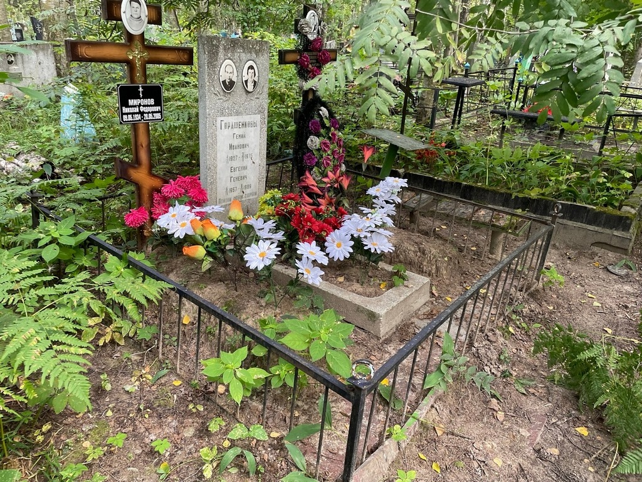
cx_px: 321
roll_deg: -2.7
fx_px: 482
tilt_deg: -19.7
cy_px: 241
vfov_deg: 53.1
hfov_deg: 67.3
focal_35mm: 26
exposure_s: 1/106
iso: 125
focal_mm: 4.2
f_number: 1.6
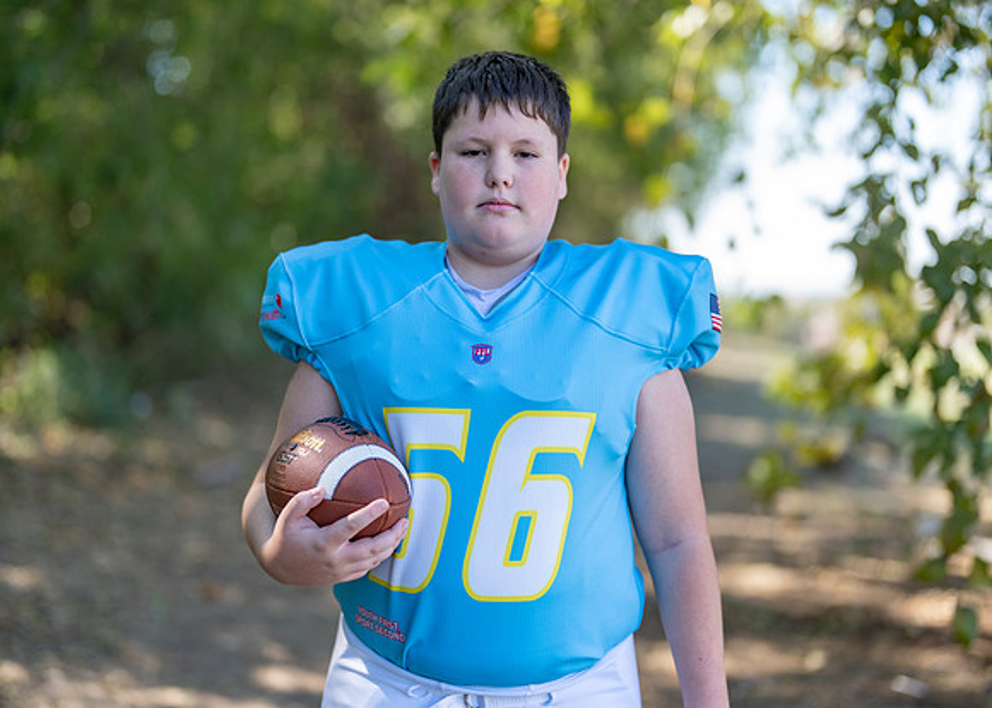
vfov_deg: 23.9
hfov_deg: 33.1
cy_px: 336
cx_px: 504
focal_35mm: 59
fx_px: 1670
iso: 100
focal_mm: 50
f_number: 1.2
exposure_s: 1/1250
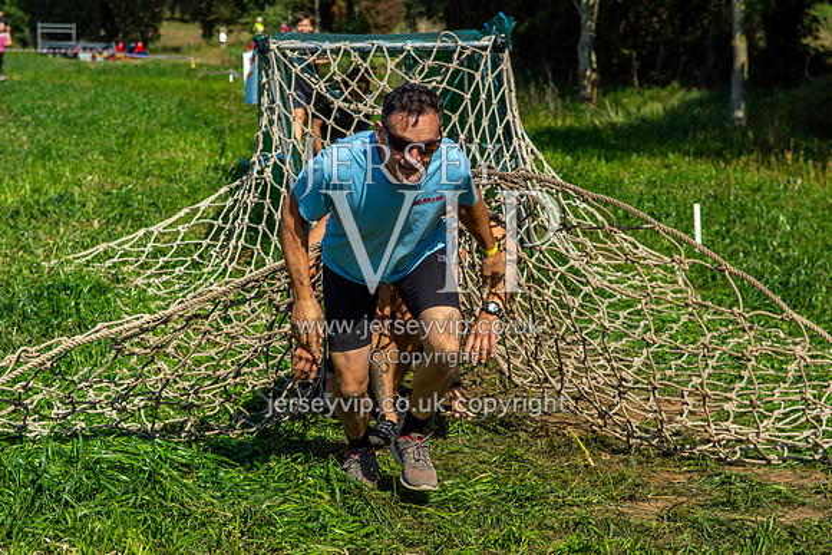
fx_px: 2322
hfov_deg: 20.3
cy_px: 321
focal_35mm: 100
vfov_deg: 13.6
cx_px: 378
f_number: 4
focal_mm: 55
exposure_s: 1/8000
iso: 100
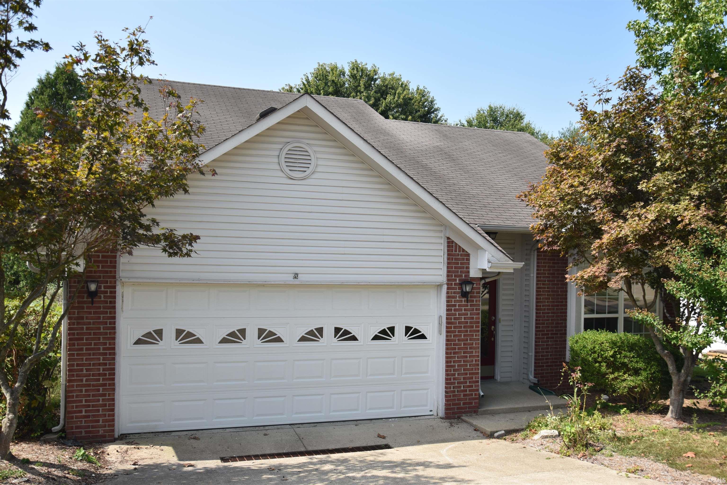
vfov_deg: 40.0
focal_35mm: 33
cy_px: 242
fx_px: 666
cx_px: 364
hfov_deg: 57.2
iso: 200
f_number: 5
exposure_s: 1/800
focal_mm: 22
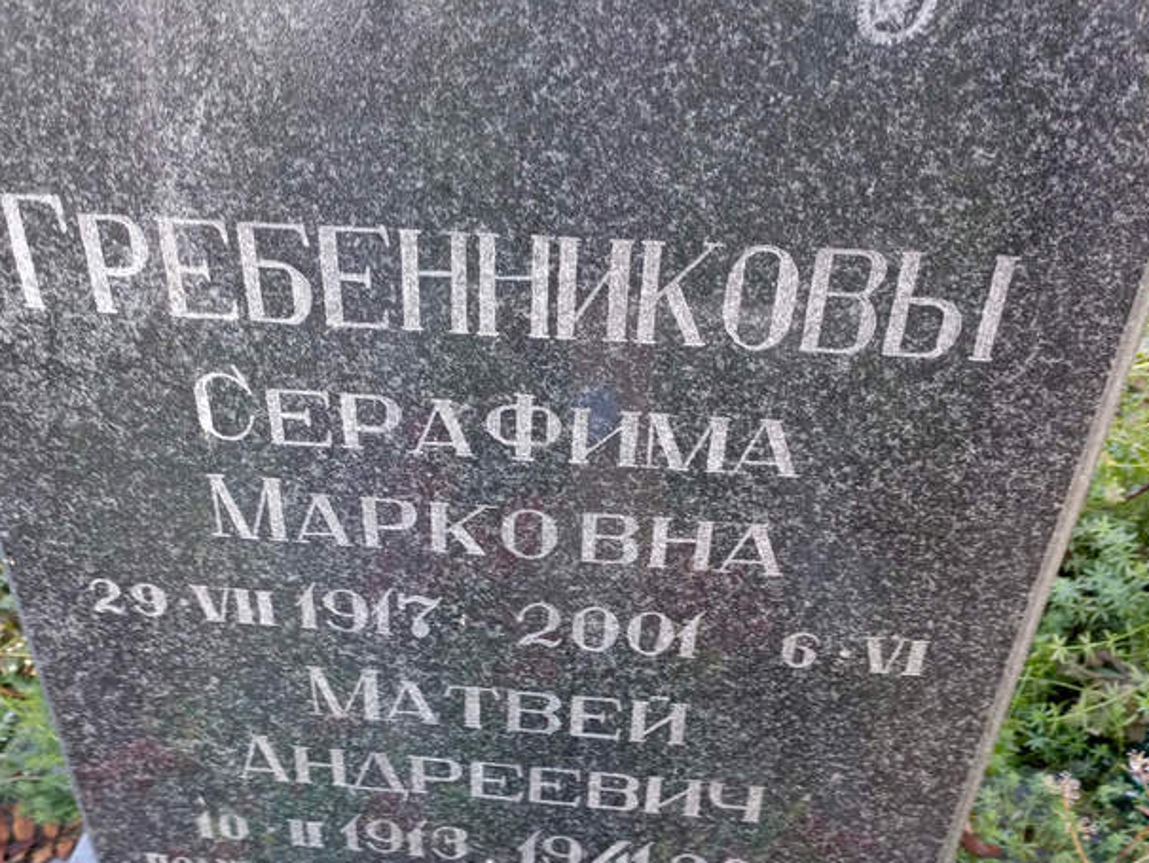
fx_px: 1096
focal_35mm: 33
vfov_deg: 42.7
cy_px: 535
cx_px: 525
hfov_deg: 55.3
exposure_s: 1/50
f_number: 1.69
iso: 407
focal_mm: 4.76
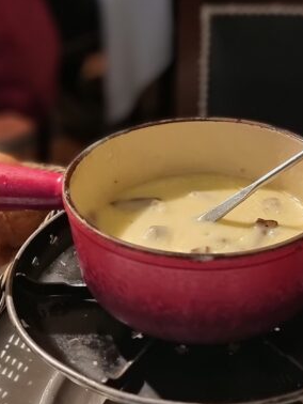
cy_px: 115
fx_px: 758
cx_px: 182
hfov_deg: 22.6
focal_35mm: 65
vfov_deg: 29.5
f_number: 1.8
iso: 320
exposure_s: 1/33
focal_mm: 6.7
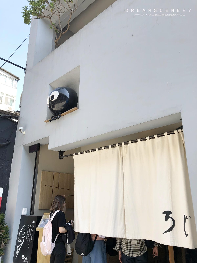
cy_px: 132
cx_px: 98
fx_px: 212
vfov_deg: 63.4
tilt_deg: +17.7
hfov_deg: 49.7
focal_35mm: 28
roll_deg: -1.4
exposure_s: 1/475
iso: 20
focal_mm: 3.99
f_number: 1.8
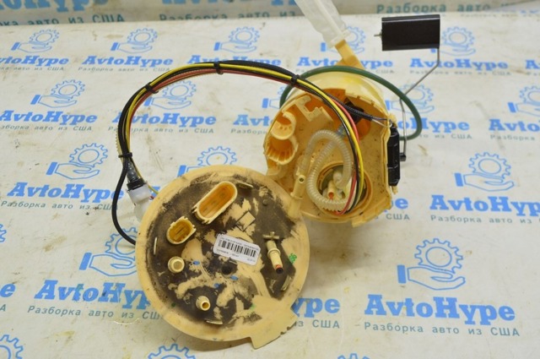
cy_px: 180
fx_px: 562
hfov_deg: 51.3
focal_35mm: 38
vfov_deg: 35.4
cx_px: 270
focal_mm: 25
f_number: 5.6
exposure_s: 1/20
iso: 400
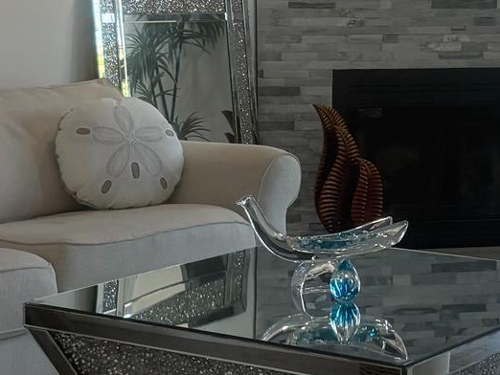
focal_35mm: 102
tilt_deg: -4.6
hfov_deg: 19.1
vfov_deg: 14.4
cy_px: 77
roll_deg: +0.8
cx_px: 388
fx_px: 1474
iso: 125
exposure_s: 1/241
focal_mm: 5.96
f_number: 1.6
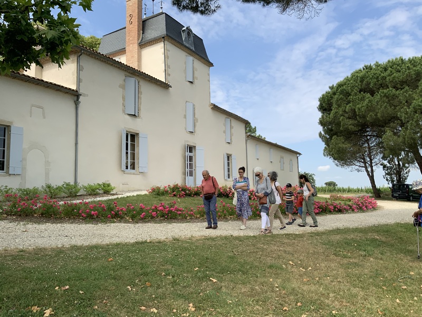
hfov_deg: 61.7
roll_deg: +1.2
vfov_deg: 48.2
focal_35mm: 29
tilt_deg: +6.7
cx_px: 211
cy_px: 158
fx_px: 354
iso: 16
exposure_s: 1/1730
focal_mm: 3
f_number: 1.8
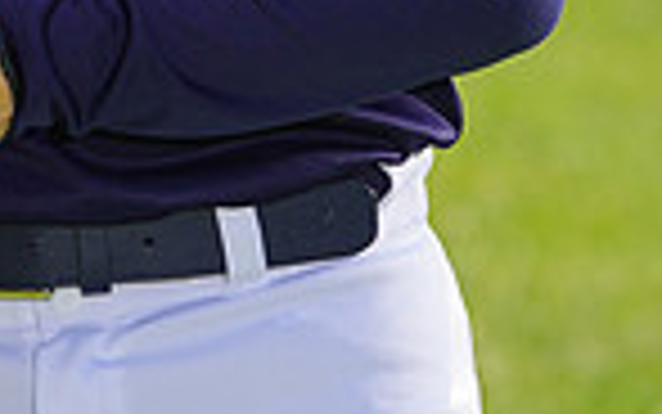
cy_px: -554
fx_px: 13591
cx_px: 61
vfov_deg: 1.7
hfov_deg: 2.8
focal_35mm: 753
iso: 100
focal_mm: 187
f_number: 8
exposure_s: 1/250
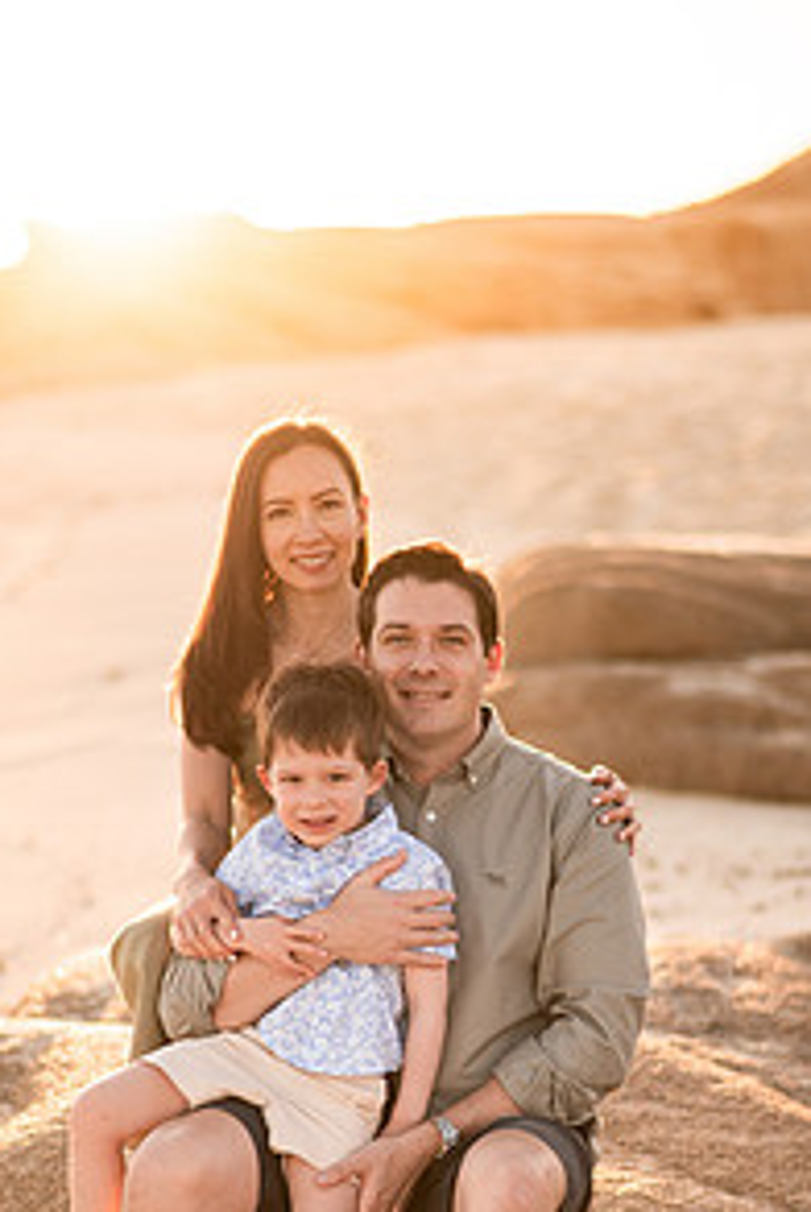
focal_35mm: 89
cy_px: 893
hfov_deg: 15.4
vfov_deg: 22.7
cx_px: 385
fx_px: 3000
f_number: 1.6
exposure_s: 1/2500
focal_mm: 58
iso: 100
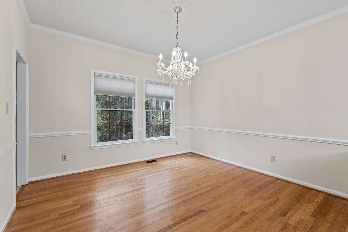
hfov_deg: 100.4
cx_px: 174
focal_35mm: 15
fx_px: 145
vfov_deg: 77.3
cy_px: 116
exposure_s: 1/6
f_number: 7.1
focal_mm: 15
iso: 400
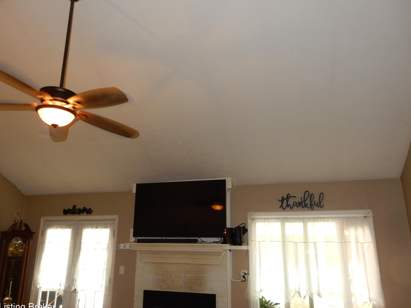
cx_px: 190
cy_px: 156
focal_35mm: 27
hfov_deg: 65.2
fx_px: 321
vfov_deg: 51.3
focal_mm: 4.5
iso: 200
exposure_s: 1/30
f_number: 3.7
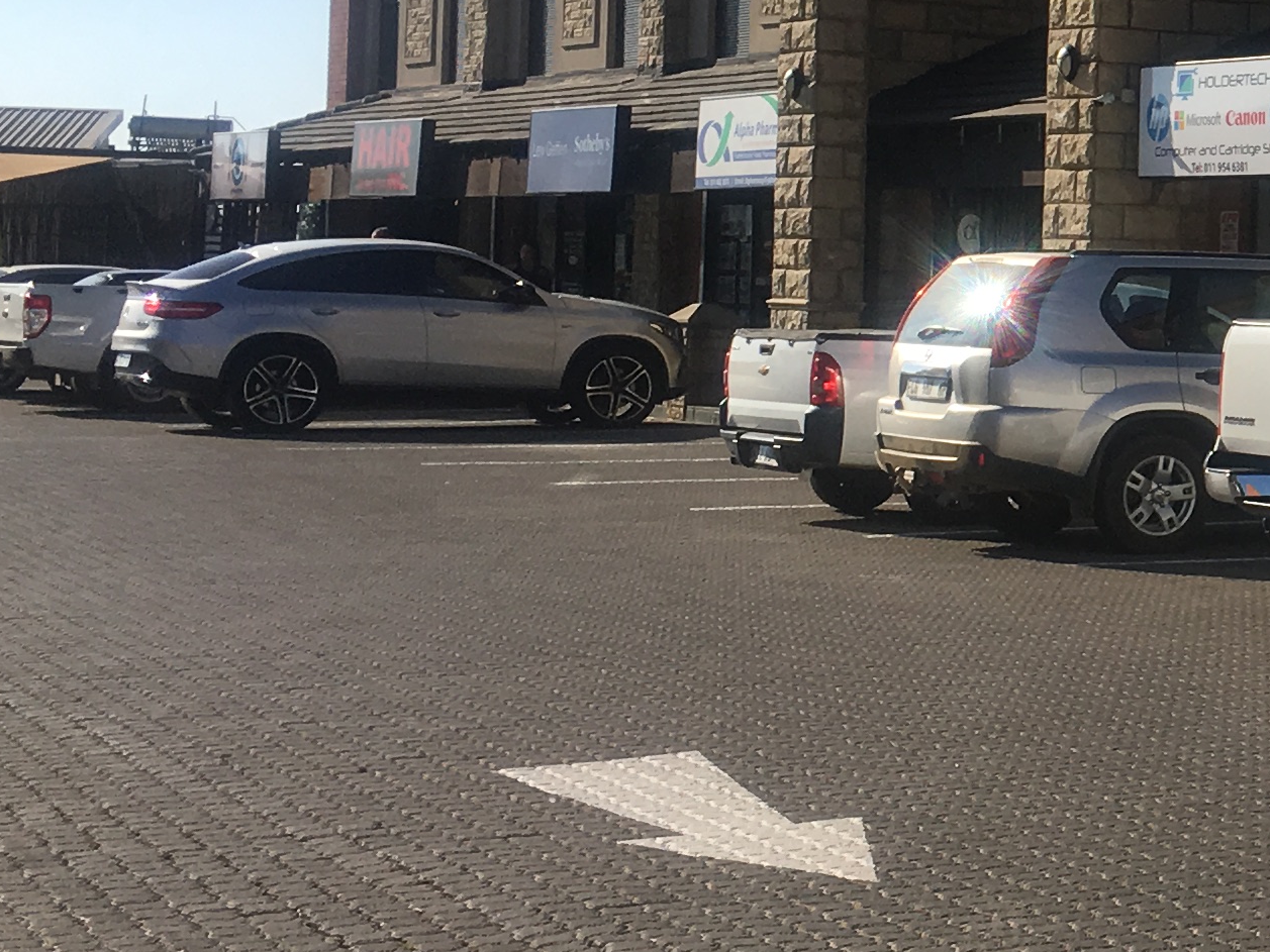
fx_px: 3412
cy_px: 190
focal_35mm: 93
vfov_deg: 15.8
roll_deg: -0.9
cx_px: 1768
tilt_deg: +1.0
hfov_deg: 19.1
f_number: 2.2
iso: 25
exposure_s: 1/2024
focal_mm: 4.15
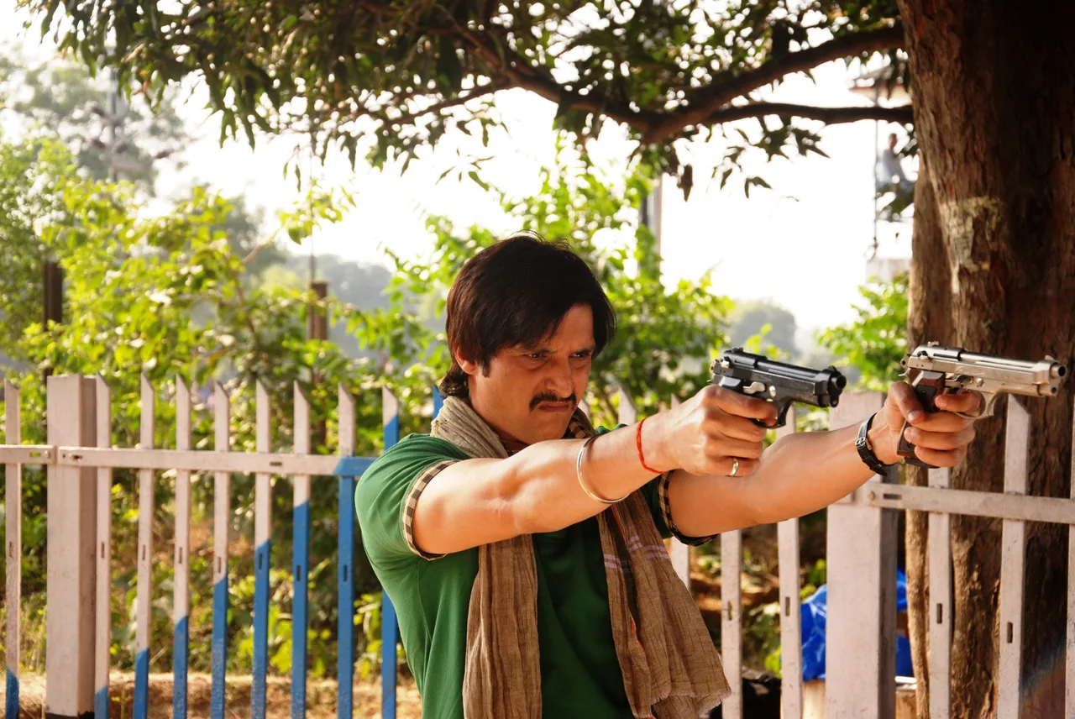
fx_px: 2780
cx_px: 538
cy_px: 360
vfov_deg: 14.7
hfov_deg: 21.9
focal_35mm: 93
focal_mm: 62
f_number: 5.3
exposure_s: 1/250
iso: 200
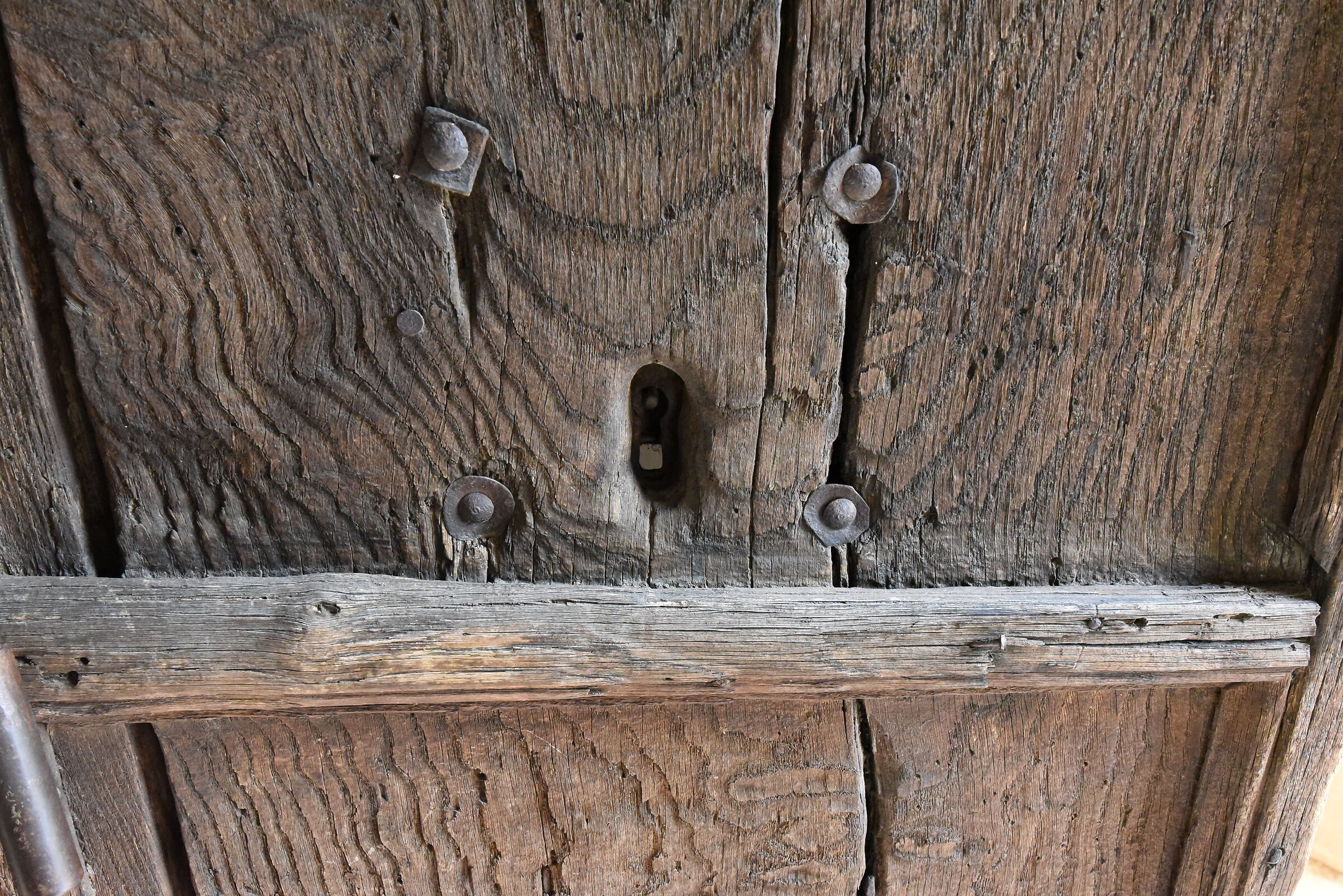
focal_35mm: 28
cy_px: 448
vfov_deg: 46.4
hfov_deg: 65.5
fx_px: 1045
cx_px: 672
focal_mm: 28
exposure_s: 1/250
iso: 12800
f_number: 11
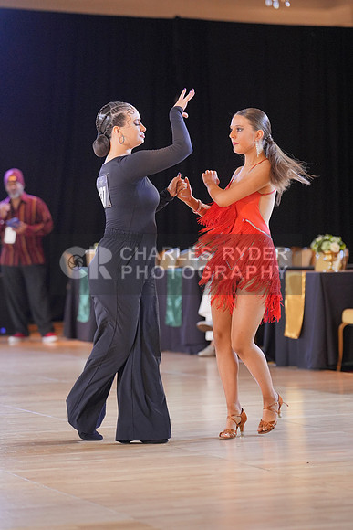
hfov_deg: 11.6
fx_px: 1734
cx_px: 176
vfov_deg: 17.3
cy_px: 265
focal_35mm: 118
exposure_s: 1/500
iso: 1600
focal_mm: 79
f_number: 2
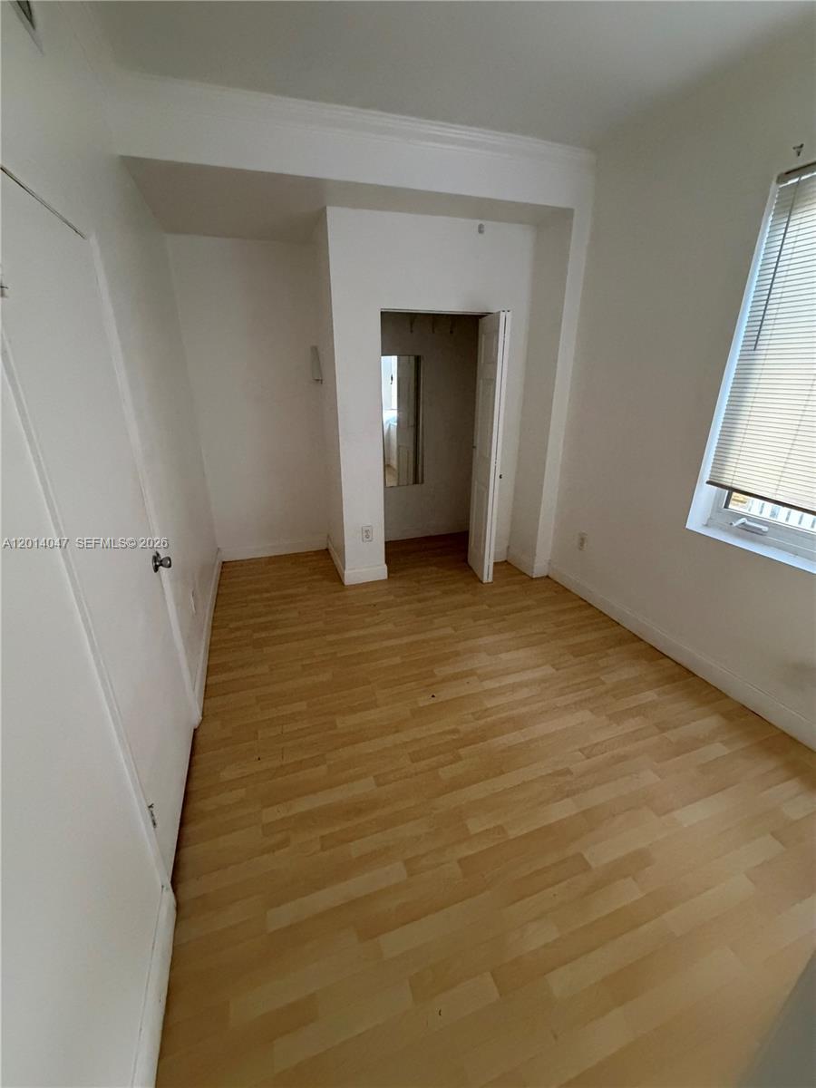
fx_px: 440
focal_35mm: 14
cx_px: 408
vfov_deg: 102.1
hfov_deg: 85.7
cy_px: 544
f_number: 2.2
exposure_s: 1/60
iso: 800
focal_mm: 2.22
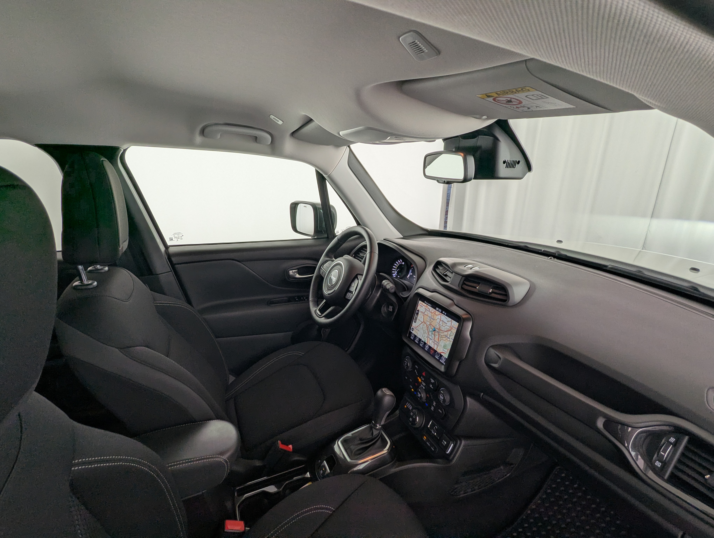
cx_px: 357
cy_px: 269
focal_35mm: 16
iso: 43
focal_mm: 2.35
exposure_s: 1/70.1
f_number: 2.2
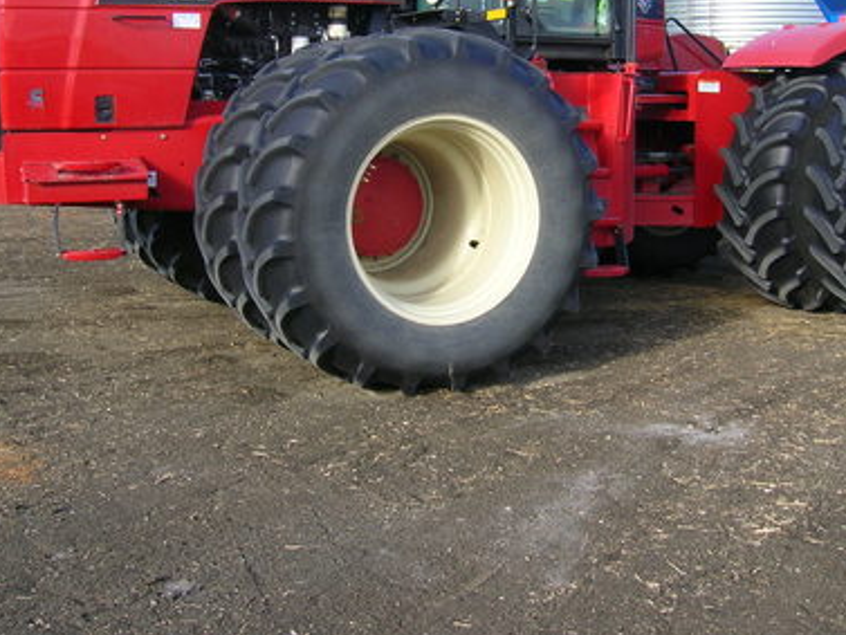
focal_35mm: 49
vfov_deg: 29.4
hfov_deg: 38.9
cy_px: 193
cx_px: 453
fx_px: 1198
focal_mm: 5.7
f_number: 4.9
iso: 50
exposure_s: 1/106
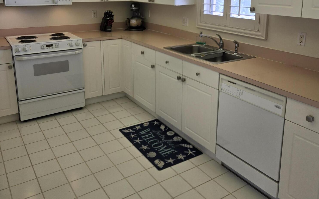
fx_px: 287
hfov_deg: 58.2
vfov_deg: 37.3
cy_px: 49
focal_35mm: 33
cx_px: 161
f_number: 1.8
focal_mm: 5.4
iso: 50
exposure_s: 1/120
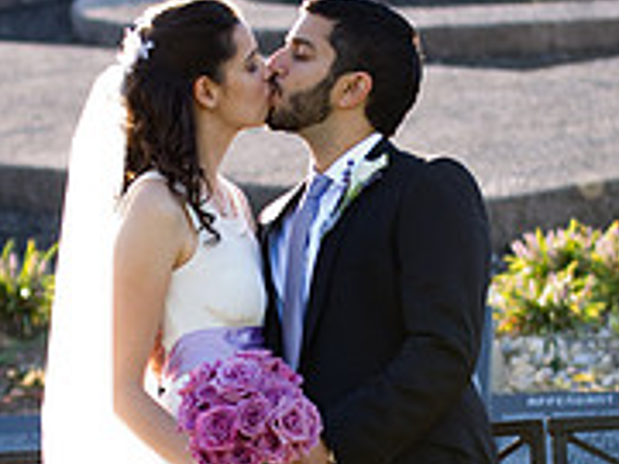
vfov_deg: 5.3
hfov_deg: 7.0
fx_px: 5025
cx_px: 256
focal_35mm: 281
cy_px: 526
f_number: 2.8
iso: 100
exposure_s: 1/180
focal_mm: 77.5
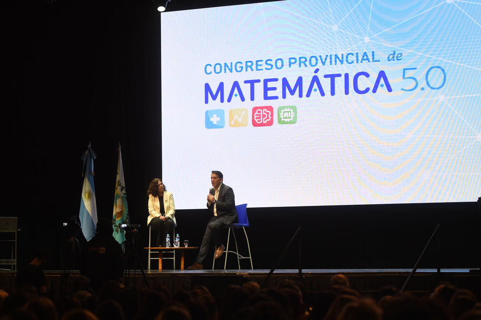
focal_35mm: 105
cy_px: 160
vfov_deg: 13.0
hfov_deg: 19.5
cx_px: 240
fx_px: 1403
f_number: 3.5
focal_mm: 70
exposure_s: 1/125
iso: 400
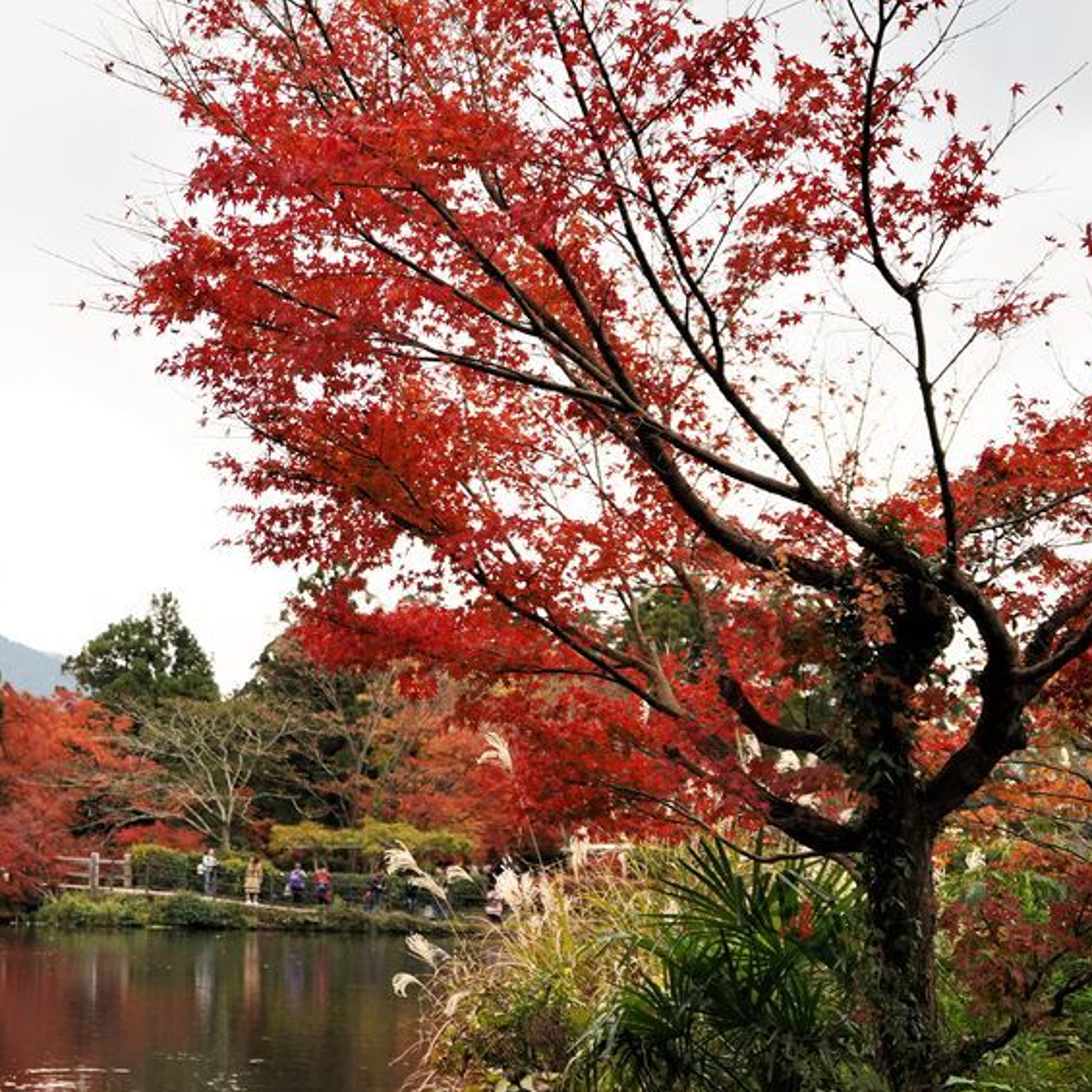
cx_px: 139
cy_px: 603
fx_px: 2320
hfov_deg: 25.8
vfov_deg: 26.5
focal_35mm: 65
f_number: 4.5
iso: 100
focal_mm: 36
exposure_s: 1/80
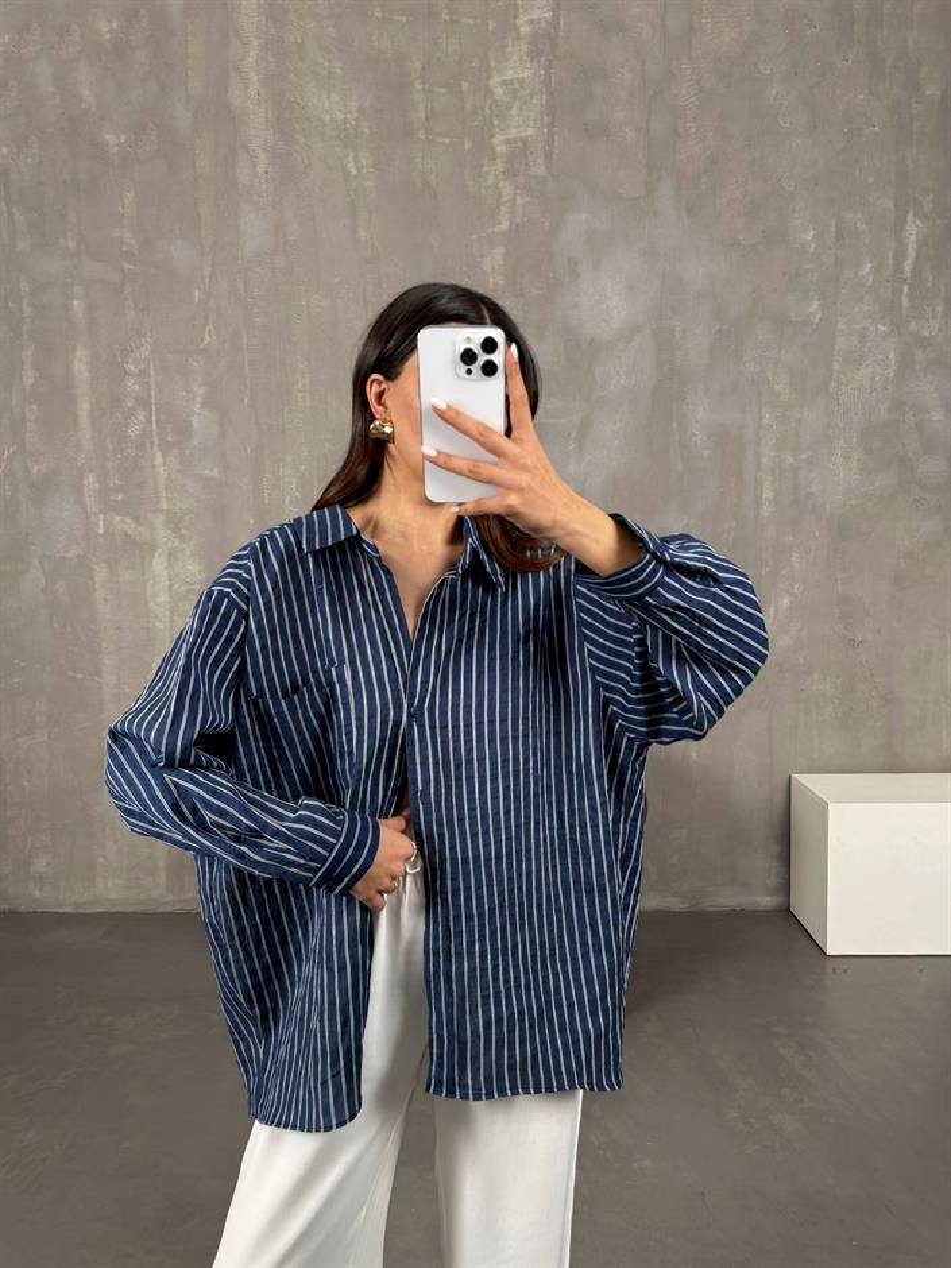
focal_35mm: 24
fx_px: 879
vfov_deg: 71.6
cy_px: 634
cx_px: 476
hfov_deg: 56.8
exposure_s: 1/121
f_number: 1.78
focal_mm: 6.76
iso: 125
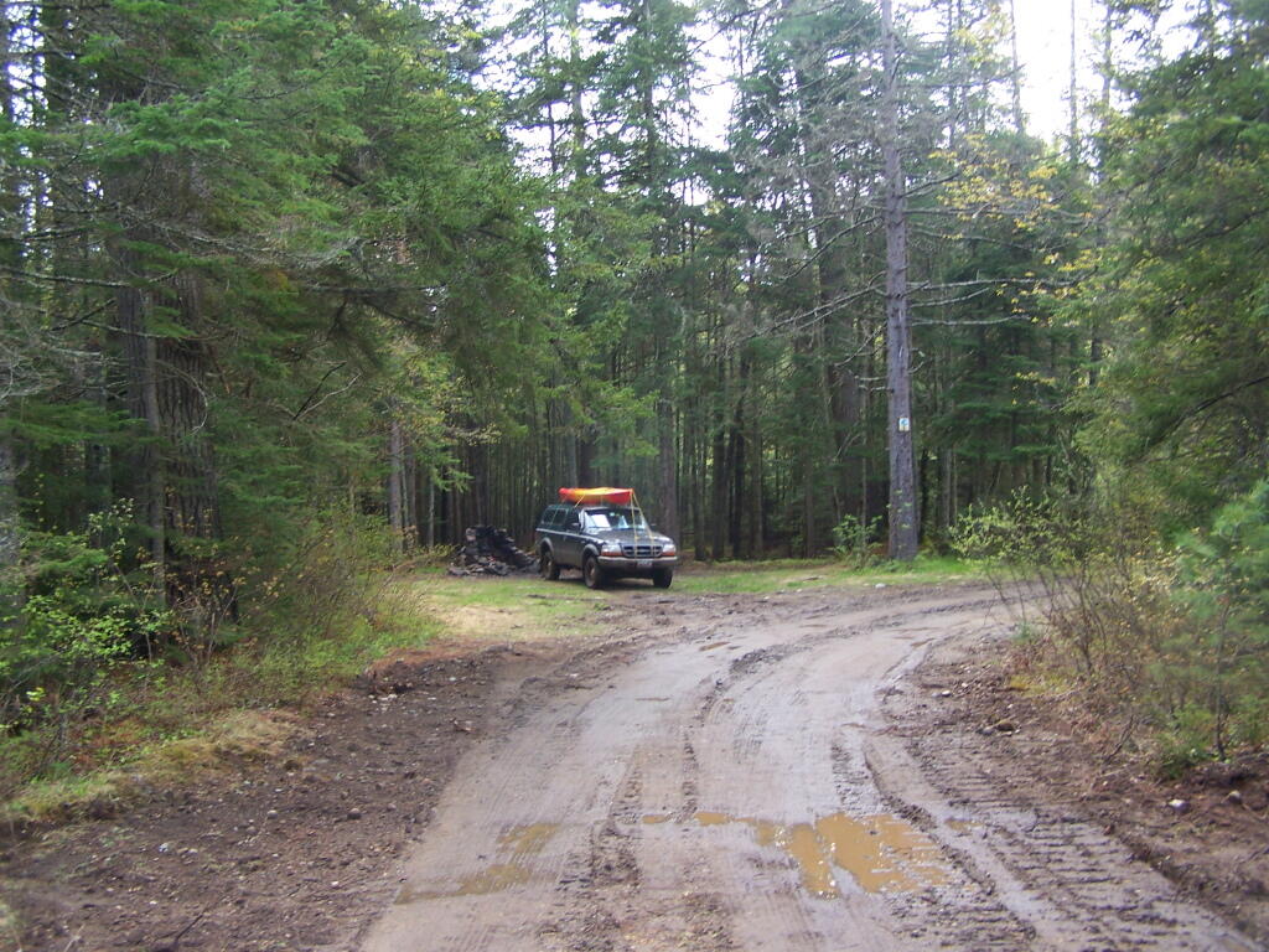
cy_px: 476
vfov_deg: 37.7
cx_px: 634
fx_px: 1393
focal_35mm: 38
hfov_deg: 49.0
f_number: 2.8
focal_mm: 6.3
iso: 80
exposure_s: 1/80
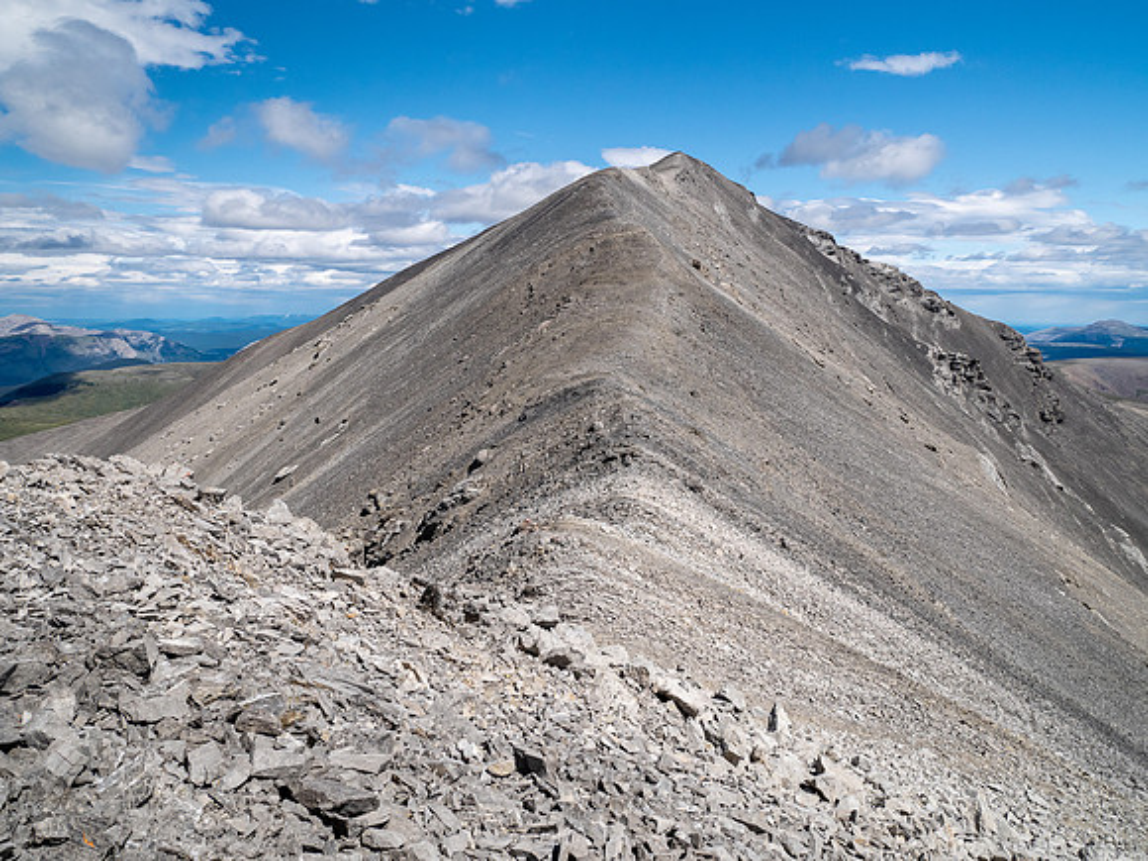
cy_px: 430
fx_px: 796
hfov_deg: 71.6
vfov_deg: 56.8
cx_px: 574
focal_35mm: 24
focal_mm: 12
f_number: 8
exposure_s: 1/400
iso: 200
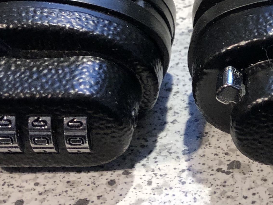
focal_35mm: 100
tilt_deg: -35.9
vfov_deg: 14.7
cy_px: 38
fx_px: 789
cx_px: 332
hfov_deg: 18.5
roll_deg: -0.5
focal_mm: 4
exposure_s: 1/33
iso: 25
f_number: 1.8
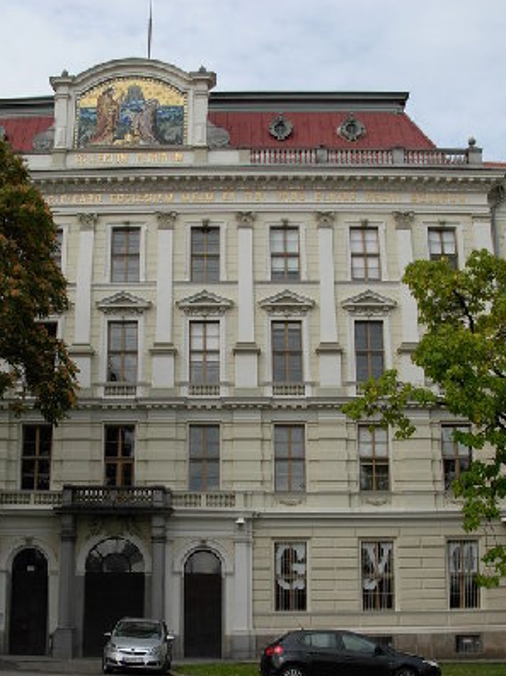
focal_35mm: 46
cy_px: 398
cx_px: 204
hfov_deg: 31.4
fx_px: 898
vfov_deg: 41.1
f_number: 4.9
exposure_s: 1/430
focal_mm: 6.3
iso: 79
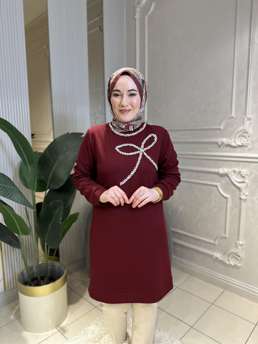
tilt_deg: -8.0
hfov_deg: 56.8
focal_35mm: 24
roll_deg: -0.3
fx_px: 239
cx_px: 129
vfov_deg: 71.6
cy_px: 172
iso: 64
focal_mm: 6.86
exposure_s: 1/136
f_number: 1.78
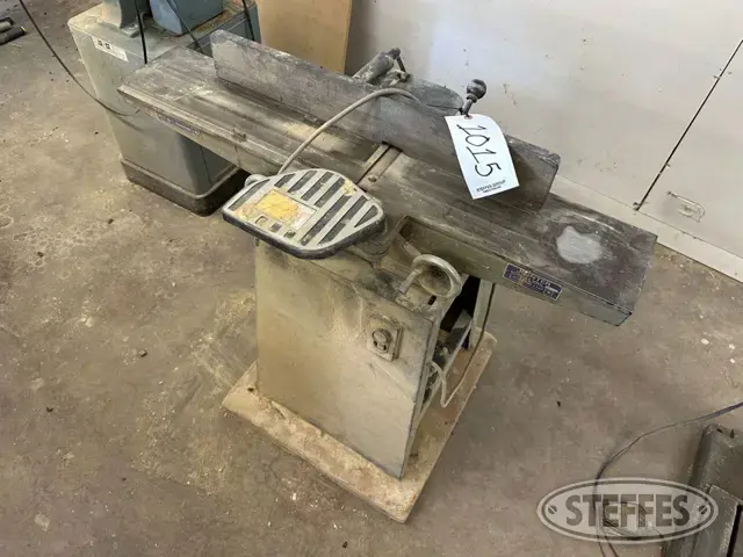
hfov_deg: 71.6
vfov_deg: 56.8
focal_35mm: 24
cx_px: 372
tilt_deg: -53.7
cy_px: 278
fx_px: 515
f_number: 1.78
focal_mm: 6.86
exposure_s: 1/60
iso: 160
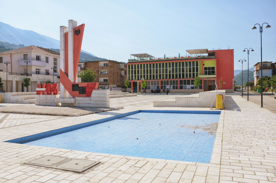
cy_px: 92
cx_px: 138
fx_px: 241
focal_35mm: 32
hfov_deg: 59.6
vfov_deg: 41.5
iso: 100
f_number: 9
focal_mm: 21
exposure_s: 1/320
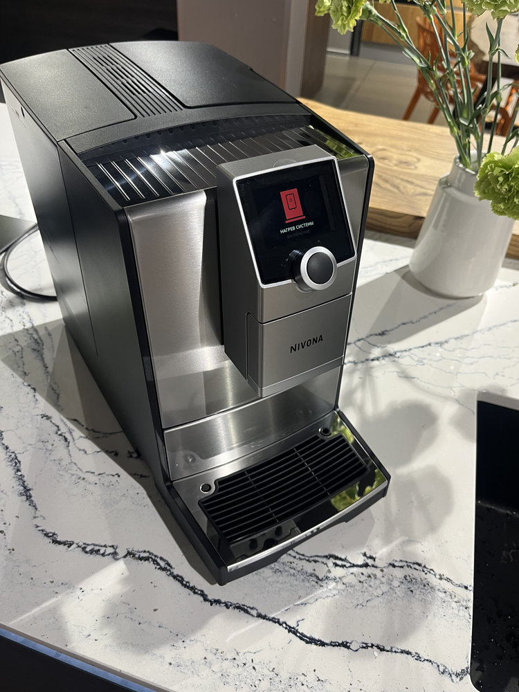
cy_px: 346
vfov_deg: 67.3
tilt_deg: -42.3
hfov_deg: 53.1
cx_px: 260
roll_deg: -2.9
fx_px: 520
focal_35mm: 26
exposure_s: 1/50
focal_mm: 5.1
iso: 100
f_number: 1.6
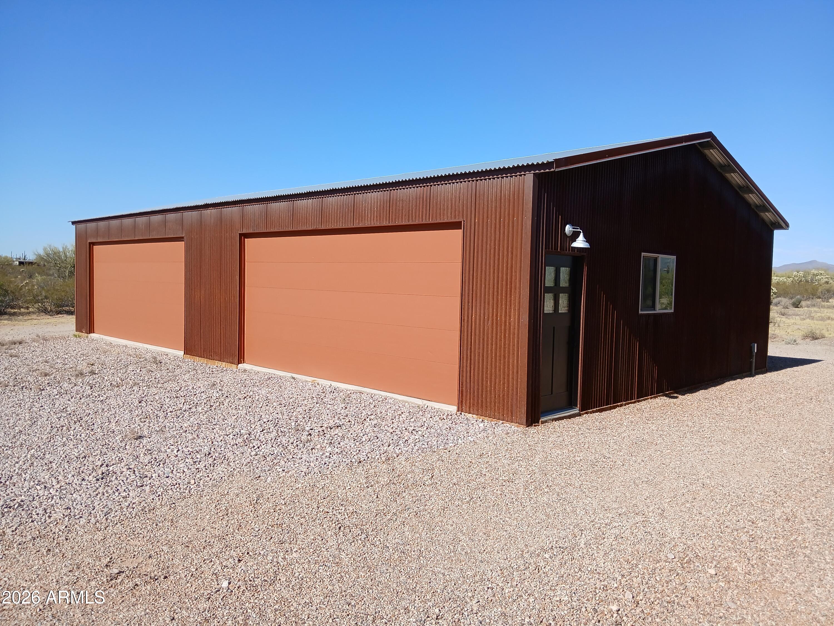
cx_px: 417
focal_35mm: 26
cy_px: 313
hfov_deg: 67.3
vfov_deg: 53.1
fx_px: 626
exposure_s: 1/517
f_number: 1.8
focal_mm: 3.98
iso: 20
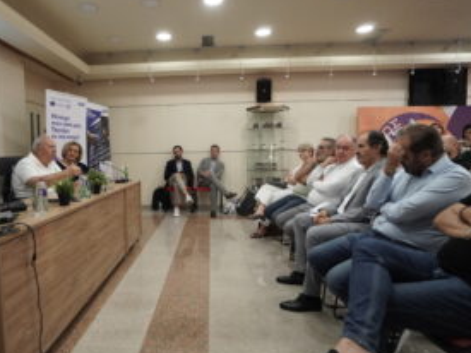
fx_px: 299
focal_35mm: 22
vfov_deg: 61.0
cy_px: 178
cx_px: 187
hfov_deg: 75.5
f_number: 4
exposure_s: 1/125
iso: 1600
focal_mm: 10
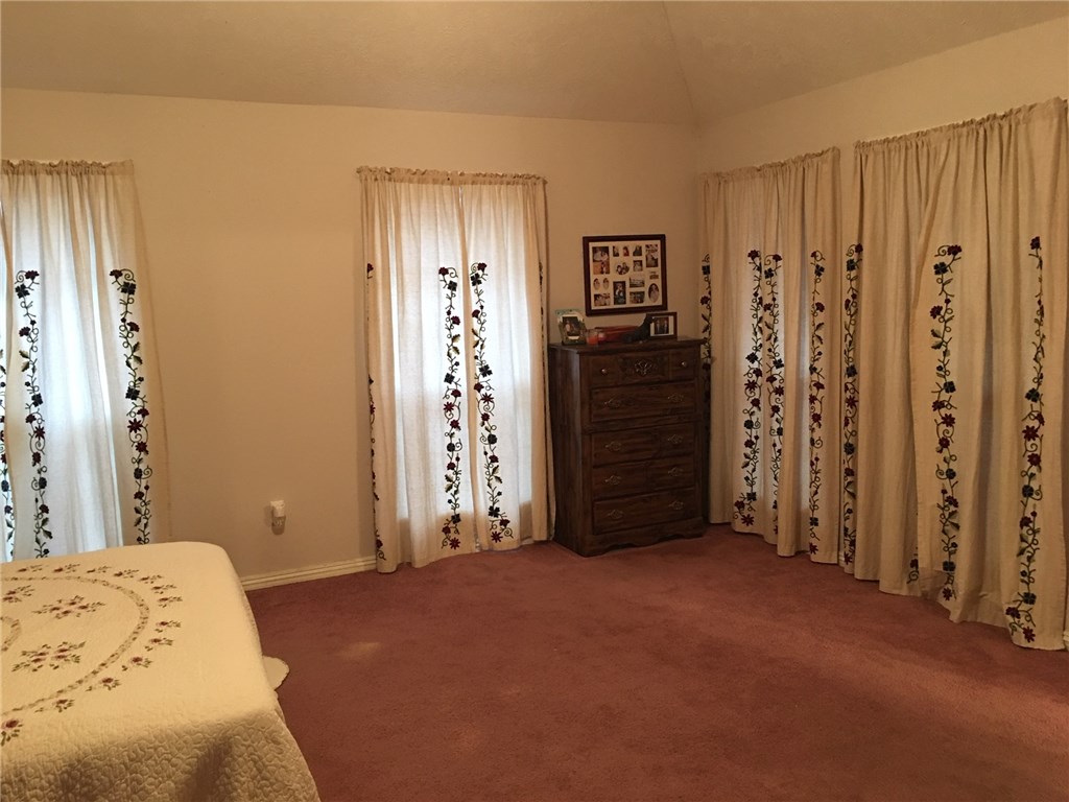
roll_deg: +2.0
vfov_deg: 48.2
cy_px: 401
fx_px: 896
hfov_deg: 61.7
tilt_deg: -6.9
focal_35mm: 29
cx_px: 534
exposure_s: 1/4
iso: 50
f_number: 2.2
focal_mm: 4.15
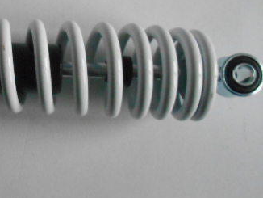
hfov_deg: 34.9
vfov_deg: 28.5
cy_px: 80
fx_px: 388
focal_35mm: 51
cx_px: 18
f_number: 3.4
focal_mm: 4.7
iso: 800
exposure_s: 1/200
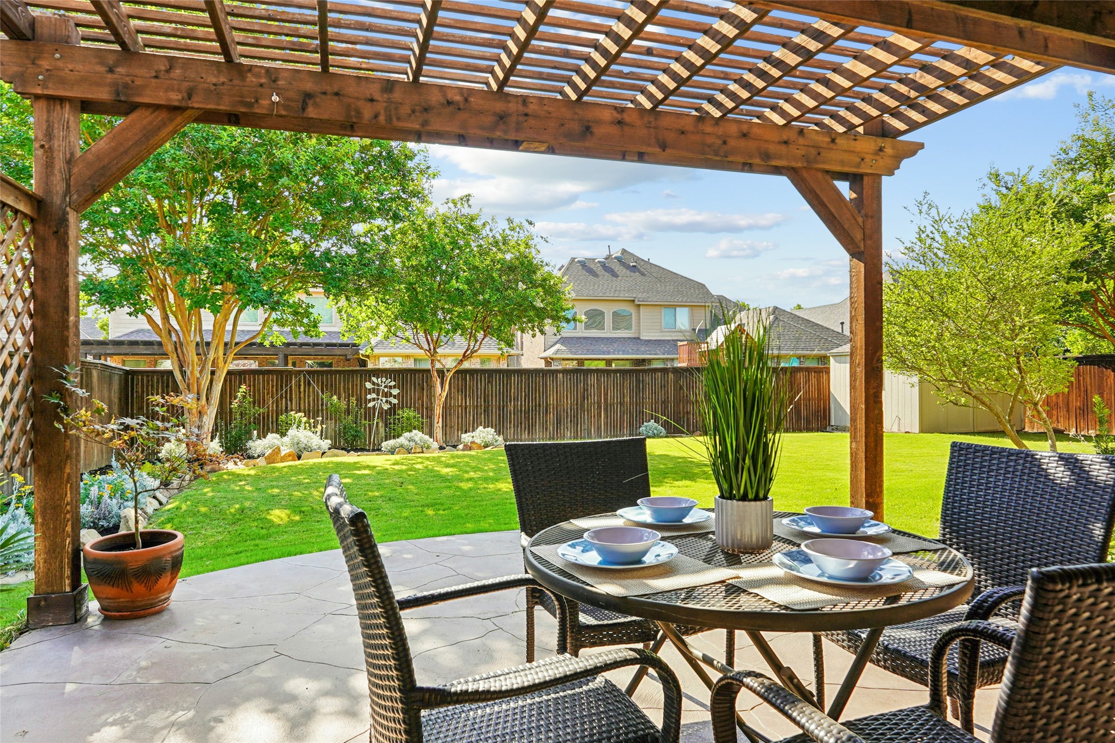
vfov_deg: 59.5
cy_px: 372
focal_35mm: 21
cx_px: 558
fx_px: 650
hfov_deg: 81.2
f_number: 6.7
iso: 100
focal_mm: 14
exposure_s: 1/90
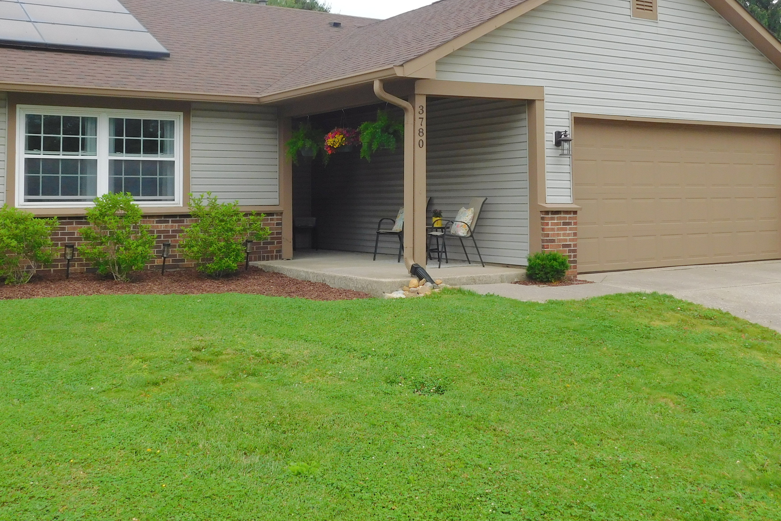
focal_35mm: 41
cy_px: 149
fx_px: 889
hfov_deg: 47.4
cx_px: 359
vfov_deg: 32.2
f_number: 3.2
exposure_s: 1/400
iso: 125
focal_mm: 5.3
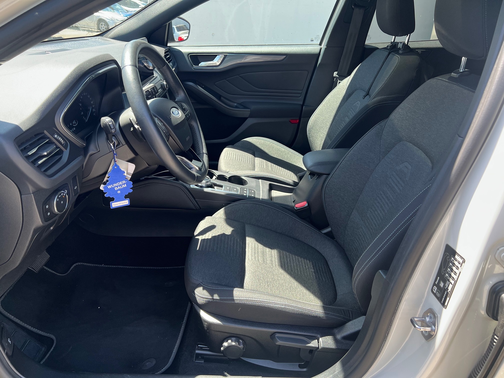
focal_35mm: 26
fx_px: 379
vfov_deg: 53.1
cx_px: 252
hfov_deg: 67.3
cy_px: 189
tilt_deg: -26.8
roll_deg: -1.8
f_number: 1.5
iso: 40
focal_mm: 5.7
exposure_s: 1/184
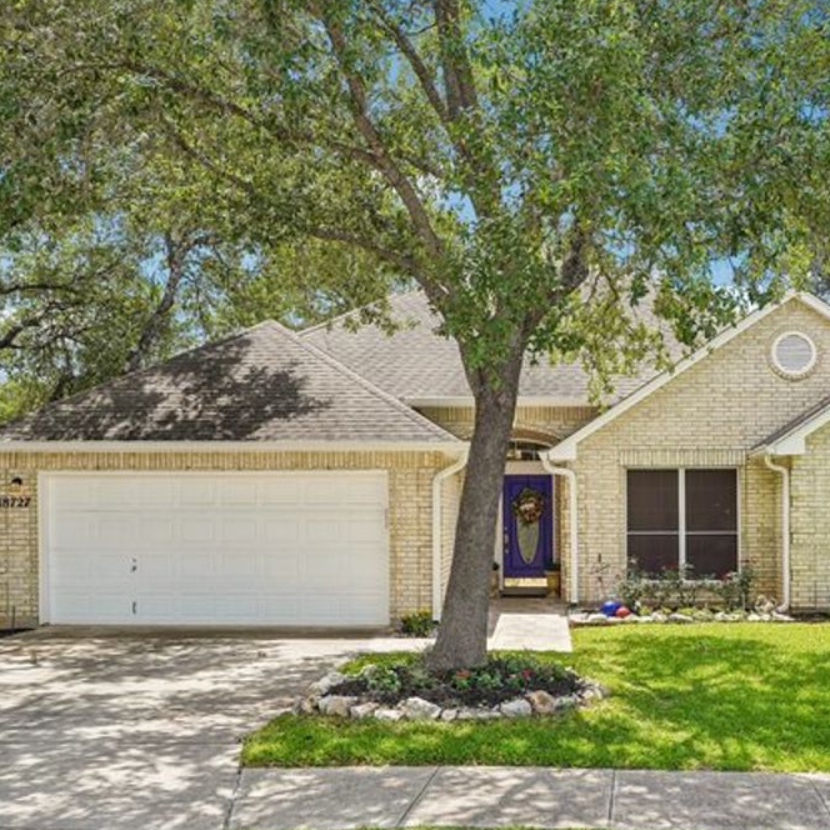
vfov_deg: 43.9
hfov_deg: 43.4
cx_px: 536
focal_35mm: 38
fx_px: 1031
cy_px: 421
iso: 100
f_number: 8
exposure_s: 1/100
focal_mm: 29
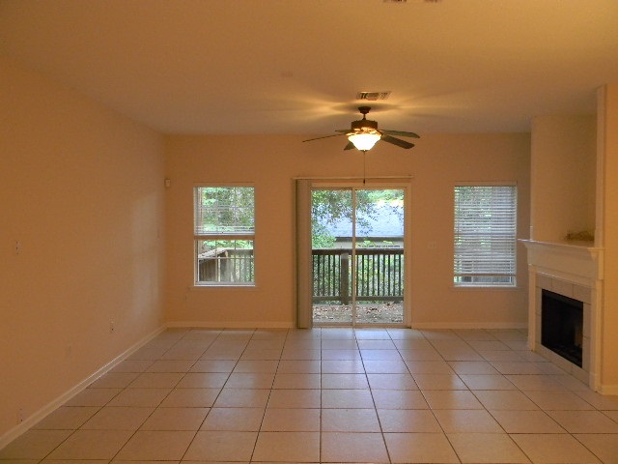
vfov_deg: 49.7
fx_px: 500
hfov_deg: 63.4
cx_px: 309
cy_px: 232
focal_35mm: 28
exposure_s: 1/30
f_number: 3.5
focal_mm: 5
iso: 323
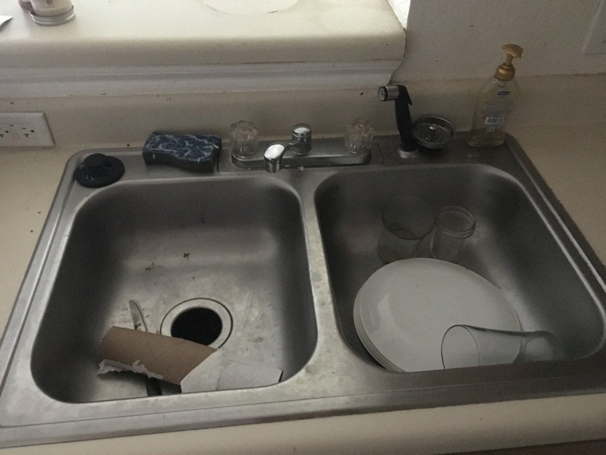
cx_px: 303
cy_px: 228
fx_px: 508
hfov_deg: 61.7
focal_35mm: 29
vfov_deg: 48.2
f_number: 2.2
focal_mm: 4.15
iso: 1000
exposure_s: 1/15
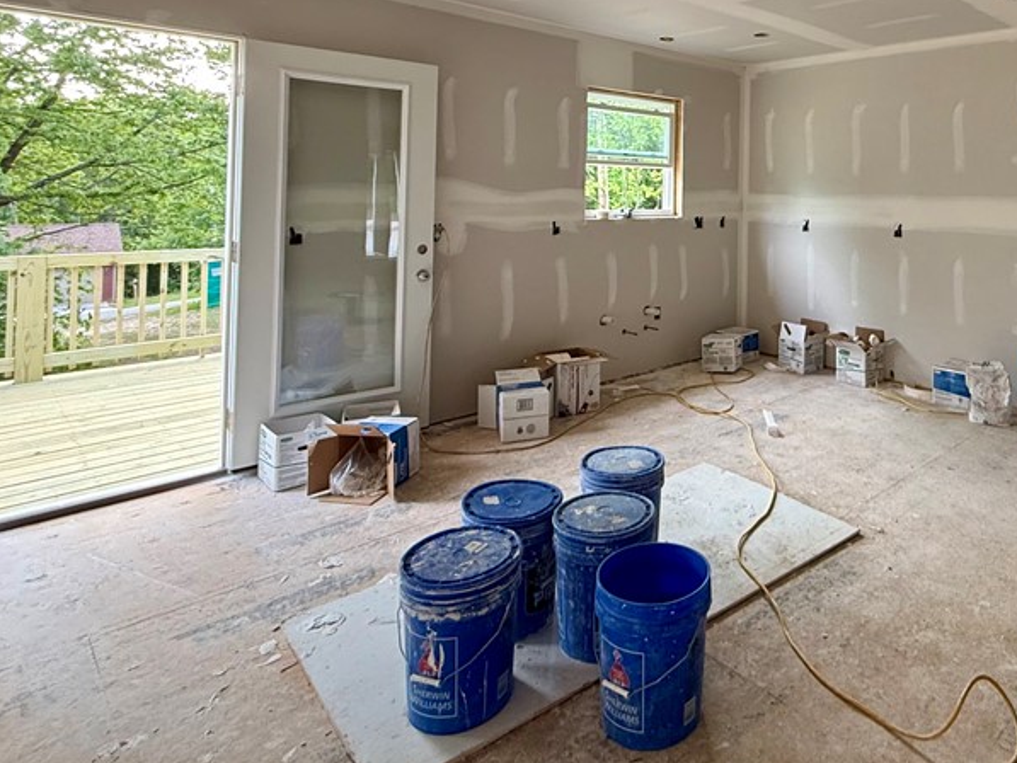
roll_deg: -0.5
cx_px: 733
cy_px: 181
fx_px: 705
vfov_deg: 53.9
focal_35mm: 24
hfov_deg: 68.1
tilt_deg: +0.5
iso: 200
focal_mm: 2.22
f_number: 2.2
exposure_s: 1/99
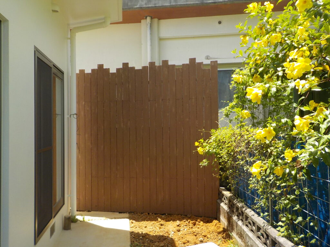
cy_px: 124
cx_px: 165
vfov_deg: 46.8
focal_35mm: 30
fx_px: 286
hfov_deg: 60.0
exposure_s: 1/640
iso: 125
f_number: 3.3
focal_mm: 4.1
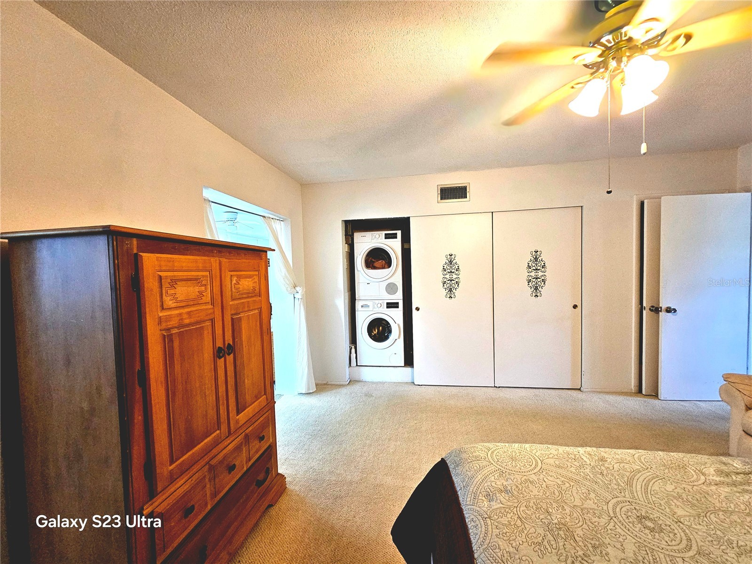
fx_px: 282
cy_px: 282
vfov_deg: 89.9
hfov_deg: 106.2
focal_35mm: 13
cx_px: 376
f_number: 2.2
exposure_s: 1/60.2
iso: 400
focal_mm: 2.2
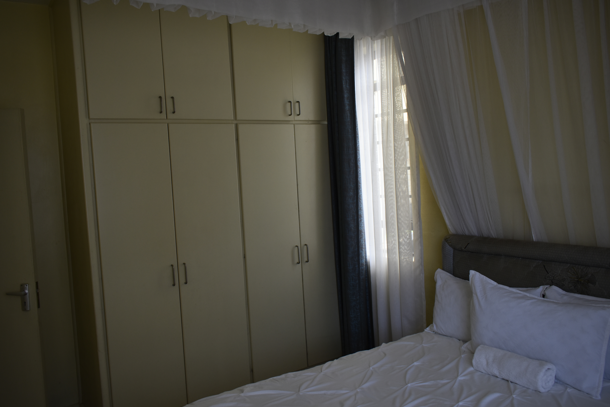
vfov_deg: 43.6
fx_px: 508
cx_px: 305
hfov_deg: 61.9
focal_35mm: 30
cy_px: 204
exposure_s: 1/90
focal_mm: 20
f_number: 4.8
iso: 400
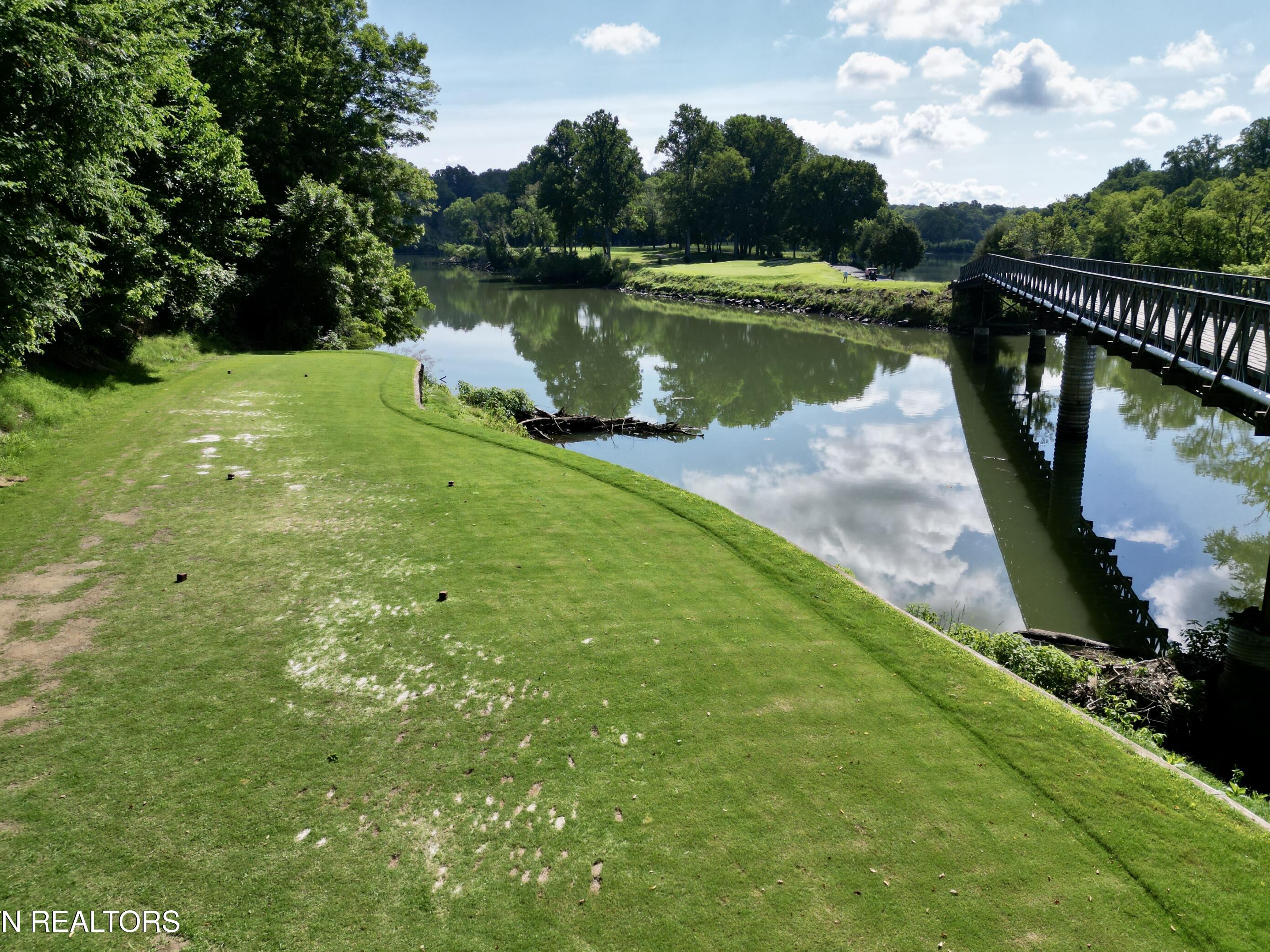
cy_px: 453
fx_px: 954
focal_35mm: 26
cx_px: 650
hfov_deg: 67.3
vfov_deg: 53.0
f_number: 1.7
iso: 130
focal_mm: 6.72
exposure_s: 1/4000
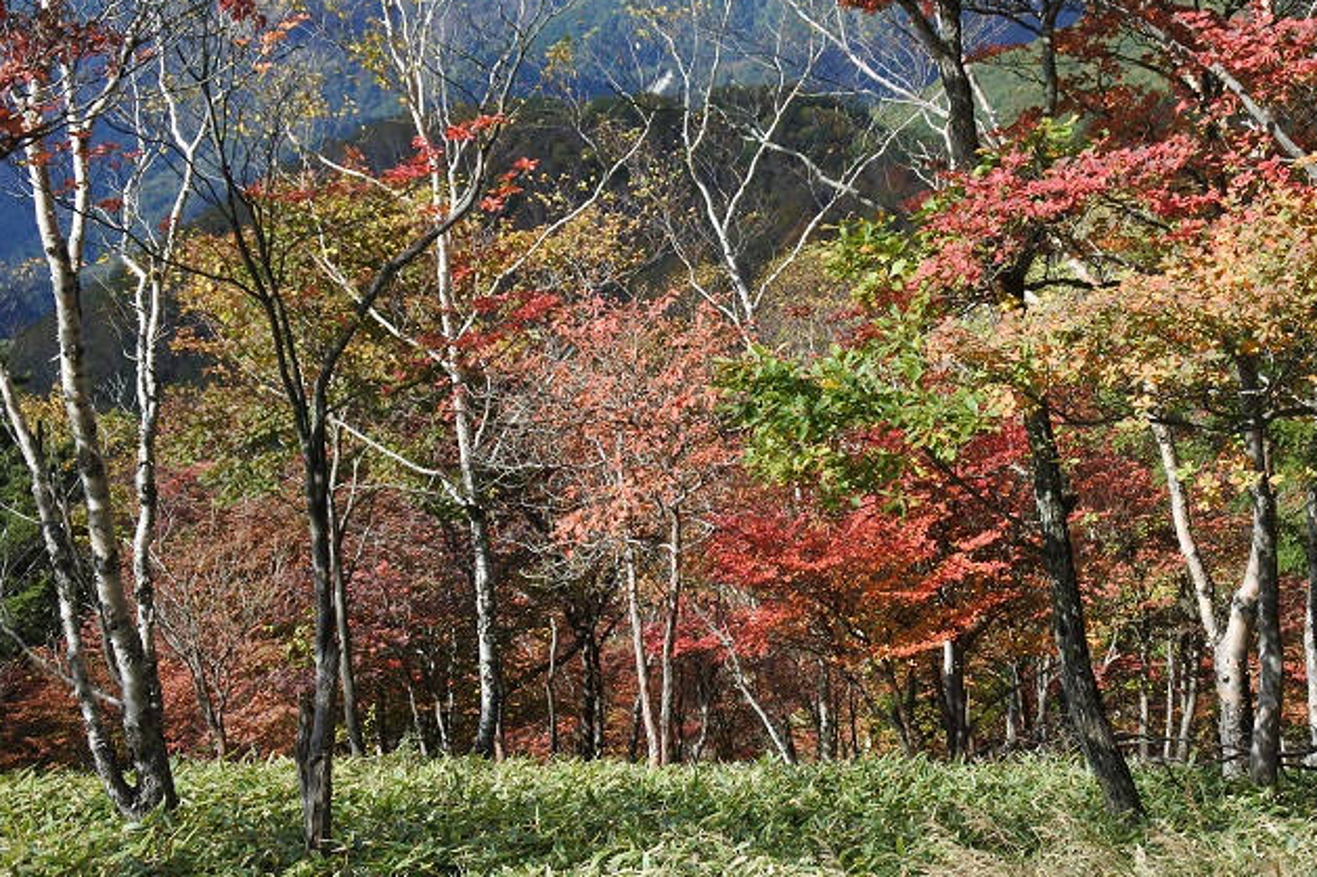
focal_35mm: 57
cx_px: 778
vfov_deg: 23.7
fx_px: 2085
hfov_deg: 35.0
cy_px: 340
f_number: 4.5
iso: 160
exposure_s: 1/640
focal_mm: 16.5
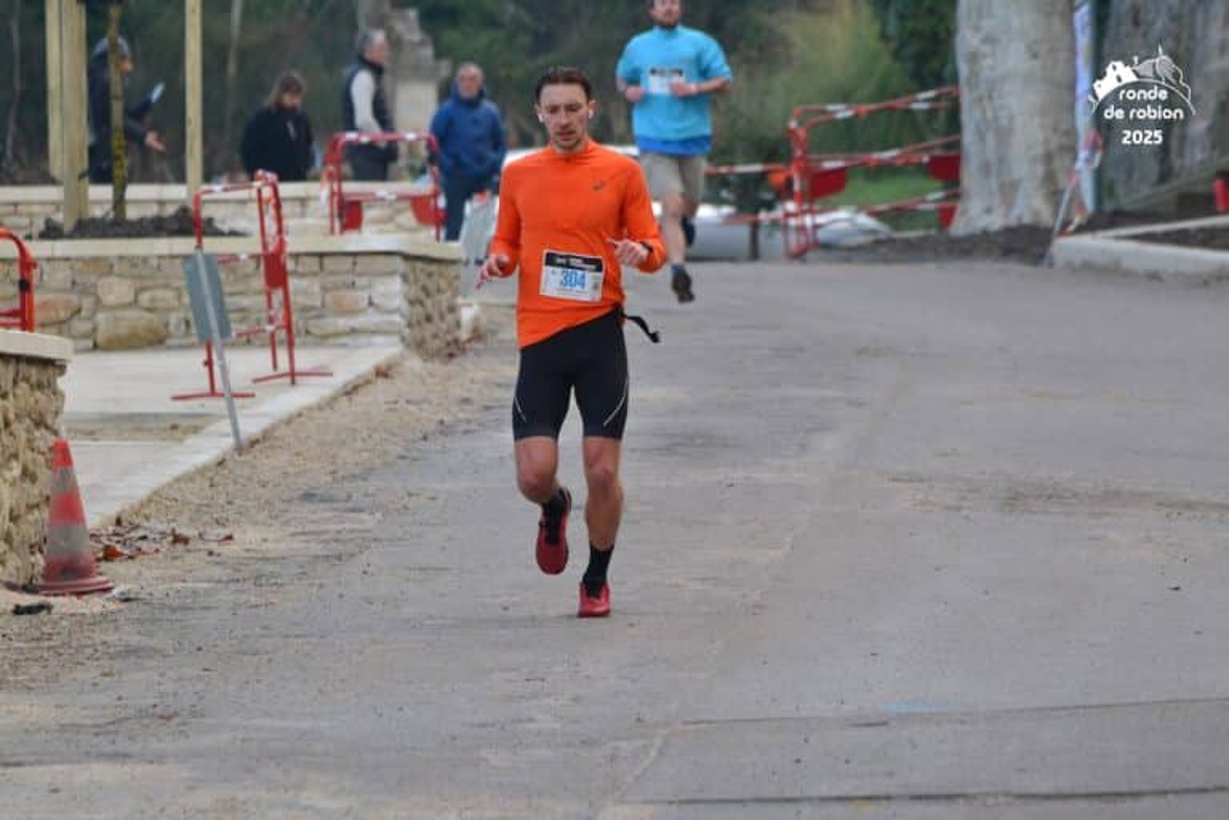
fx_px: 12289
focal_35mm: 360
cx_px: 614
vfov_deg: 3.8
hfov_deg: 5.7
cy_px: 410
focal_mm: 240
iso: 1000
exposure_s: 1/500
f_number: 5.3
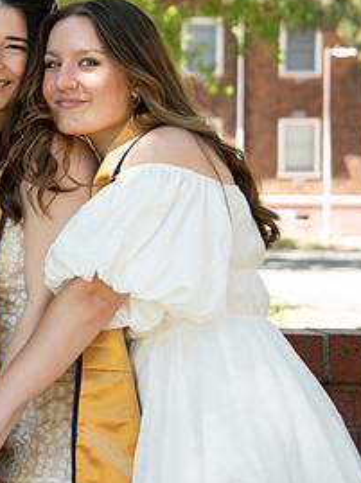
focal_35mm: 162
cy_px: 191
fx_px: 2258
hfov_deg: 9.1
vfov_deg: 12.2
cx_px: -43
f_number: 5.6
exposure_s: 1/320
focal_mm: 78
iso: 640
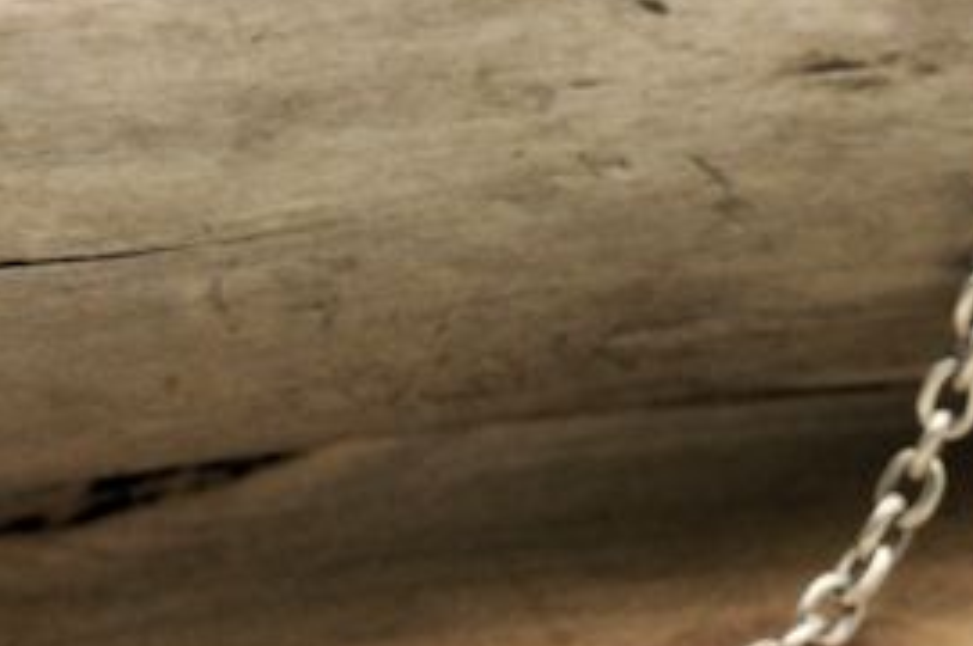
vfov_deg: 4.5
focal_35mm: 304
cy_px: 630
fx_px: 8206
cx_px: 923
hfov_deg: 6.8
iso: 1000
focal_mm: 100
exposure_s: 1/250
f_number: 10
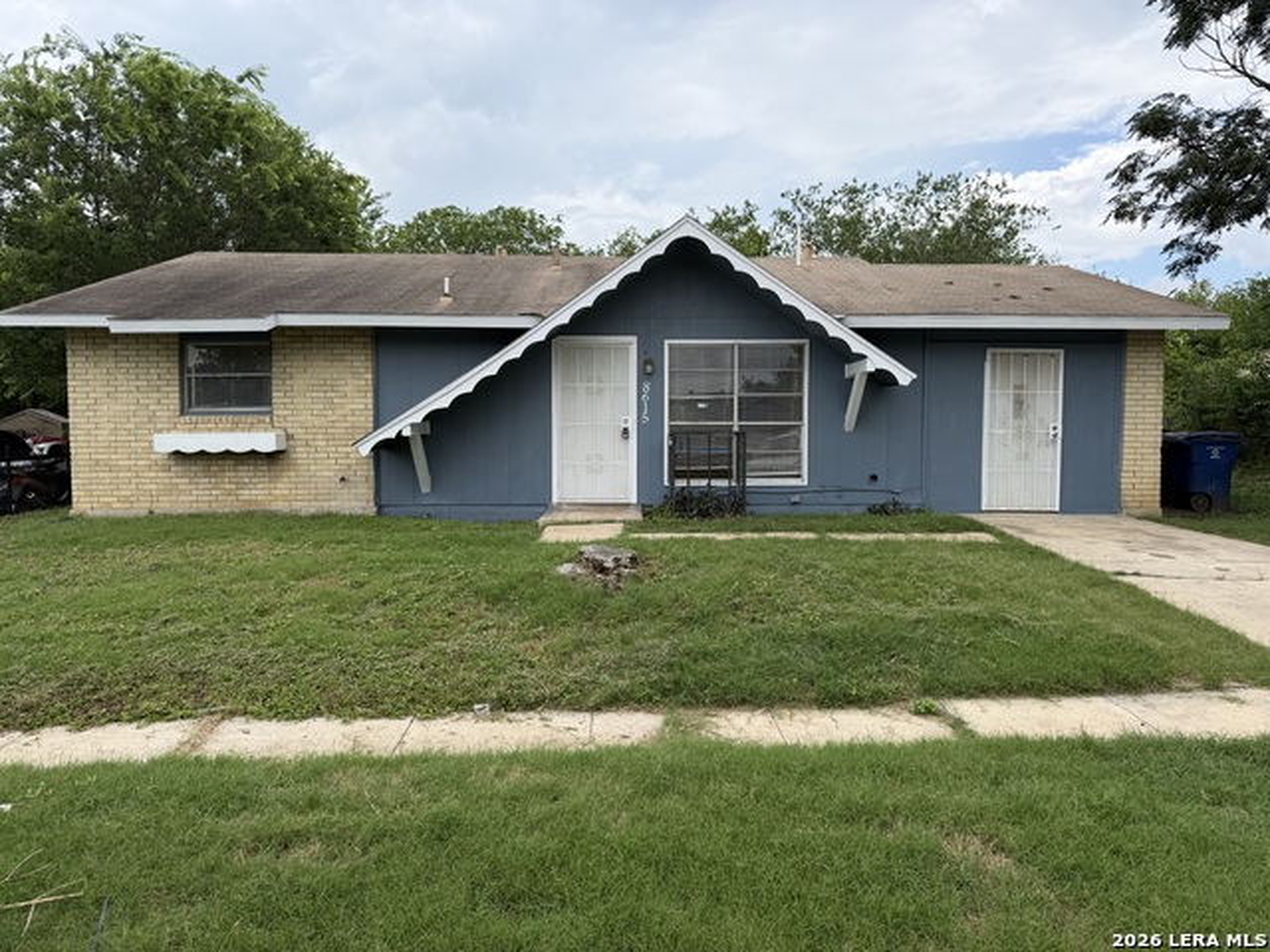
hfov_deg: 71.6
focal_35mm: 24
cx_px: 635
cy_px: 476
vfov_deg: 56.8
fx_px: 881
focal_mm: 6.76
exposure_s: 1/3425
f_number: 1.78
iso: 80
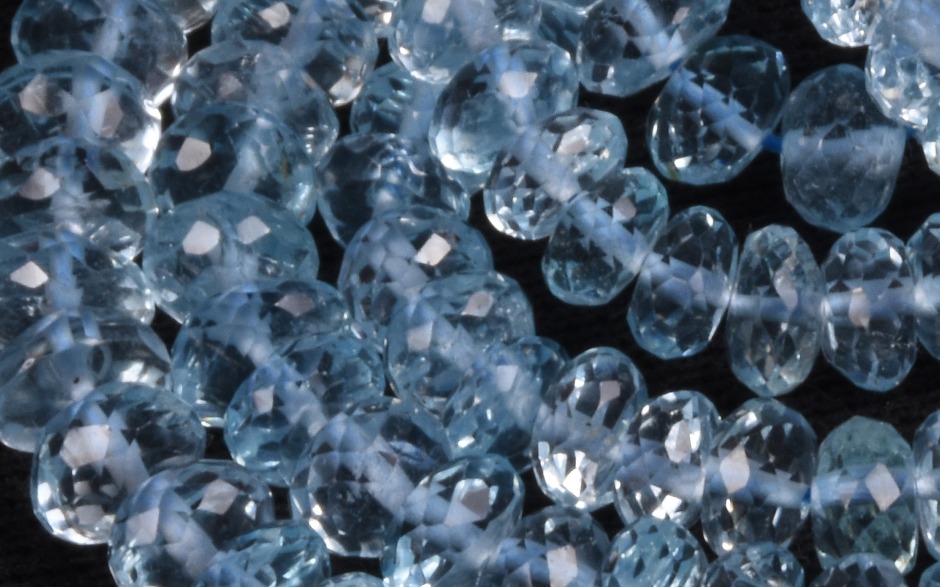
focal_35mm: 549
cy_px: 181
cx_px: 872
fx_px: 14065
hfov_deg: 3.8
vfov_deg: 2.4
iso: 250
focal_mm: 140
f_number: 32
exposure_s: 1/100
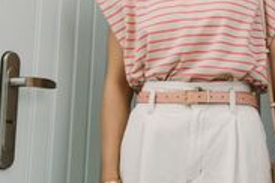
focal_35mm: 128
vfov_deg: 10.7
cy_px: 26
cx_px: 433
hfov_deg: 14.7
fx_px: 978
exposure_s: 1/80
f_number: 2.8
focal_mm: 39
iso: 800
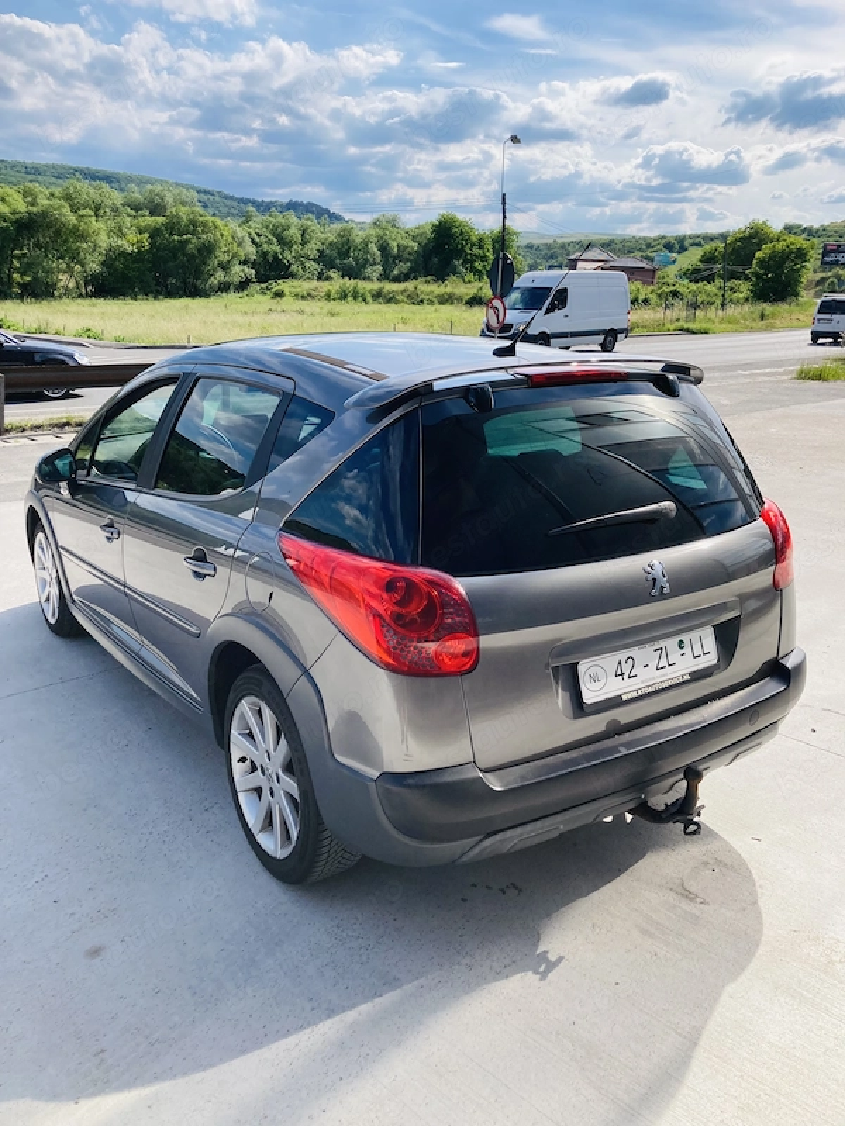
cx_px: 422
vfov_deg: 63.4
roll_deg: -2.3
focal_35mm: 28
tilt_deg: -16.2
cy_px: 563
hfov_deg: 49.7
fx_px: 911
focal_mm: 3.99
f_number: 1.8
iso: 20
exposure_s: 1/2024
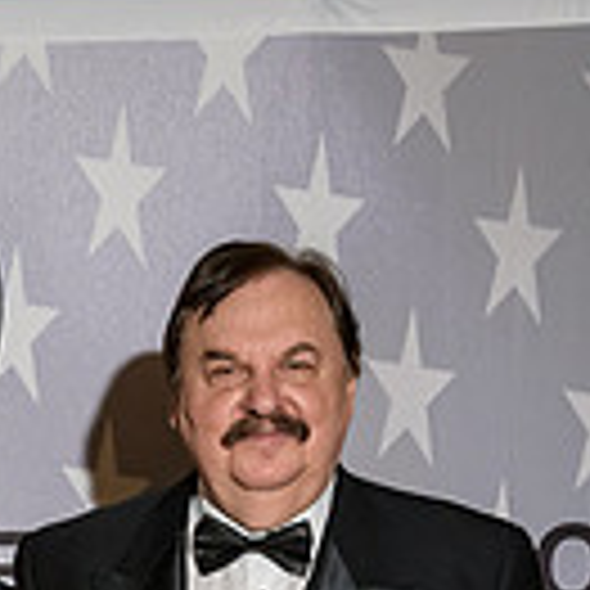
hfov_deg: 10.8
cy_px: 637
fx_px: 3047
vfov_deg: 10.9
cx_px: -225
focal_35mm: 158
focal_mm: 42
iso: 1000
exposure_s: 1/125
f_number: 5
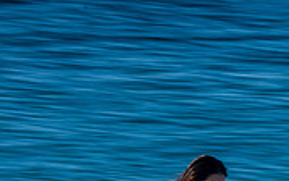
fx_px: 19523
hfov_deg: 0.8
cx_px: 203
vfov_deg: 0.5
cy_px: 305
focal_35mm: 2478
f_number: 25
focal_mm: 500
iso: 100
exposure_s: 1/20
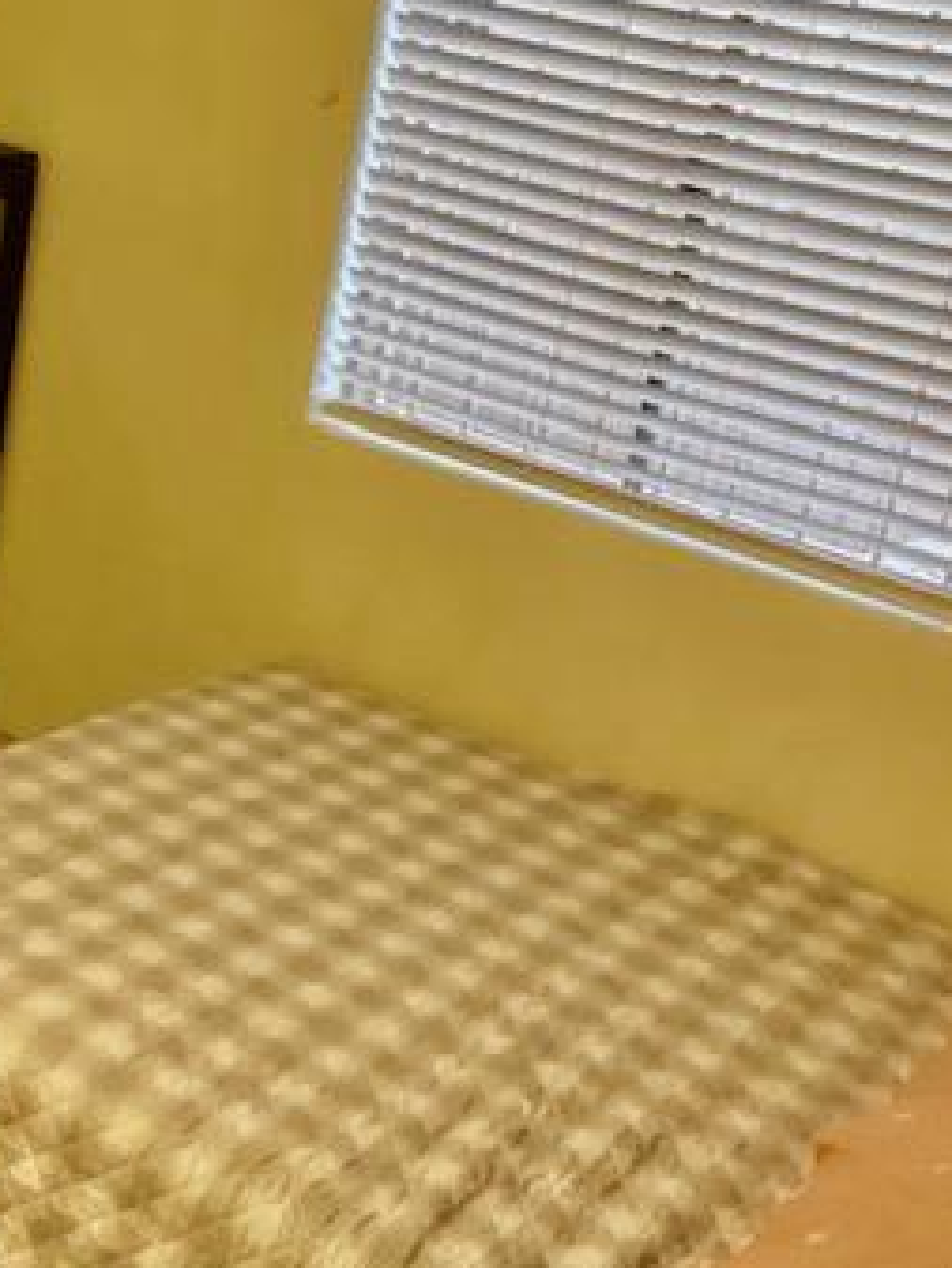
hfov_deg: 24.8
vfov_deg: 33.5
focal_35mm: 57
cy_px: 452
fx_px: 2089
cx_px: 68
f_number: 2.2
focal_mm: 2.71
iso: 640
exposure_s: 1/30
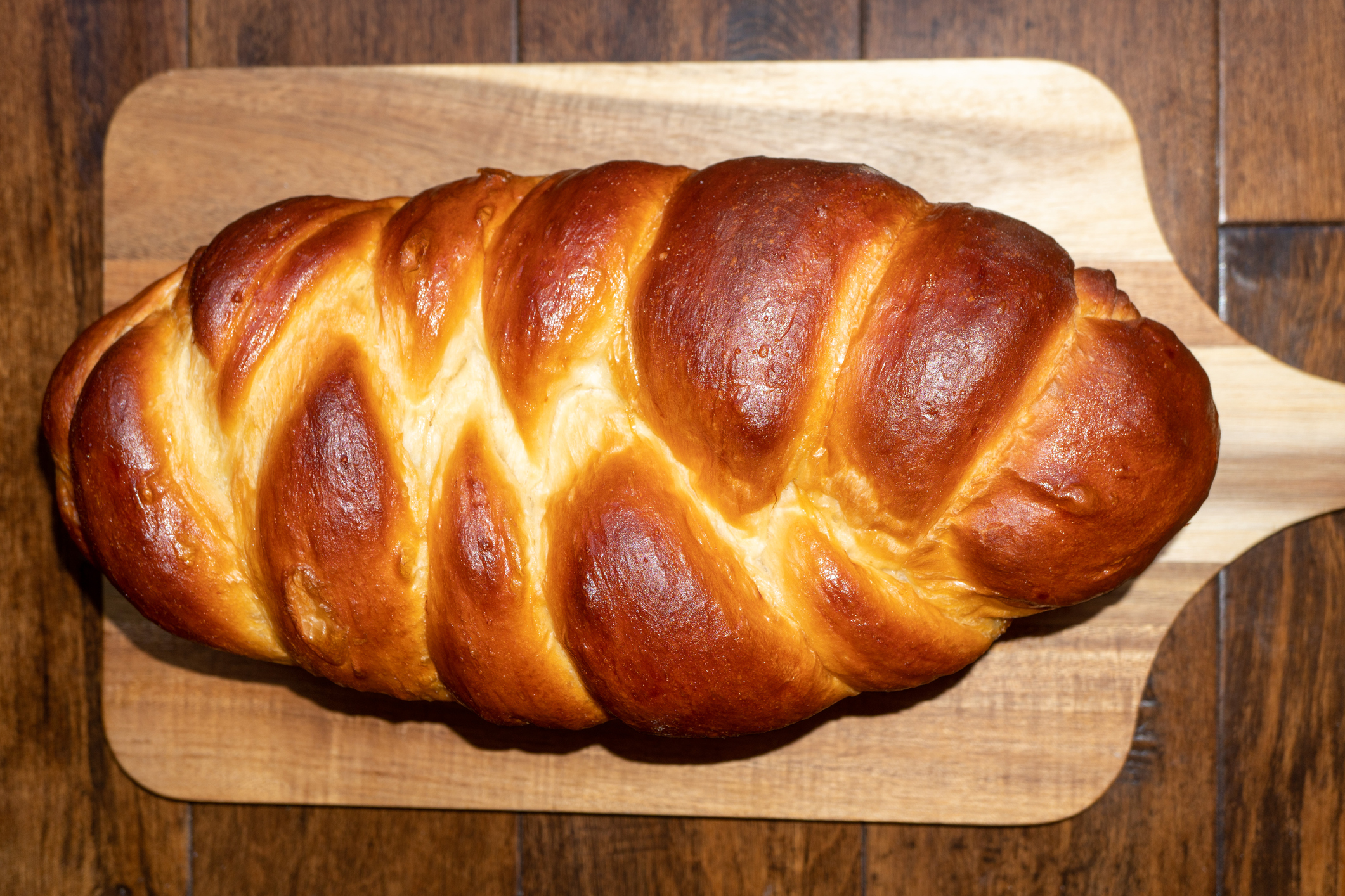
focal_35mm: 45
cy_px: 448
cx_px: 672
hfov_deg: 43.6
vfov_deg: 29.9
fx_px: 1681
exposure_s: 1/50
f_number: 5
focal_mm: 30
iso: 100
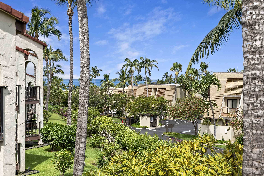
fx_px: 381
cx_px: 132
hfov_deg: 38.2
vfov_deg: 26.0
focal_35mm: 52
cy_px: 88
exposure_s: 1/800
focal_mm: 35
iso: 125
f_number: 7.1
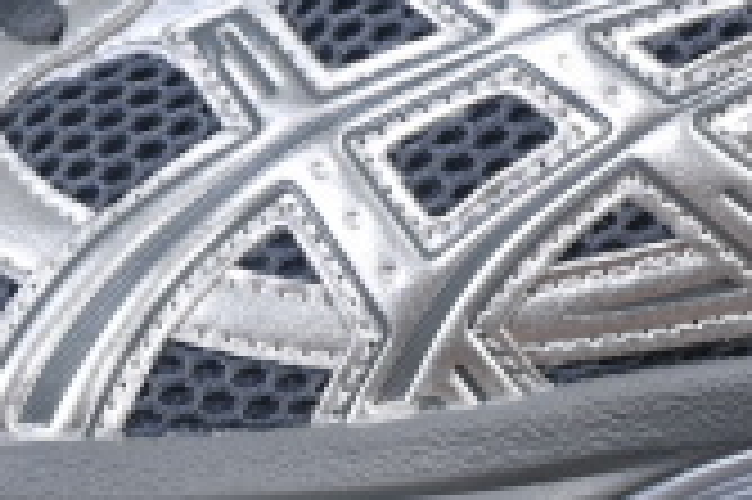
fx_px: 7512
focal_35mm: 360
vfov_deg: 3.8
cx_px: 477
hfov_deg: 5.7
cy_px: -88
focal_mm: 50
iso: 160
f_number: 7.1
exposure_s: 1/60
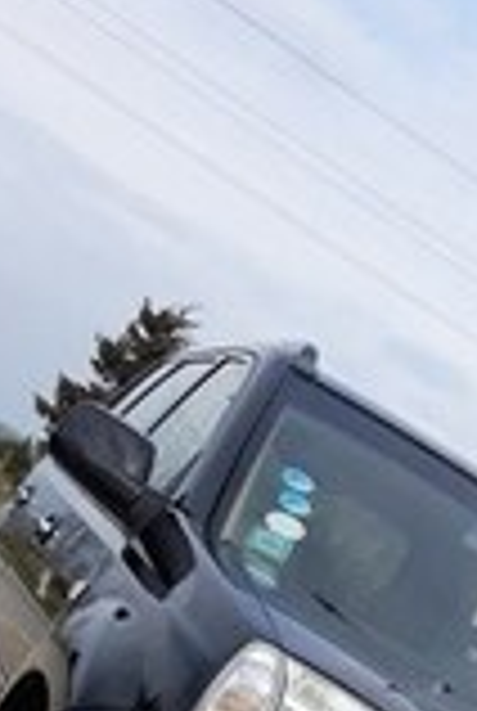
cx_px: 423
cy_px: 873
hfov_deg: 15.4
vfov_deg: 21.3
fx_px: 1741
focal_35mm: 88
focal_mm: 3.71
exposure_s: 1/1441
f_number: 1.7
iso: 40
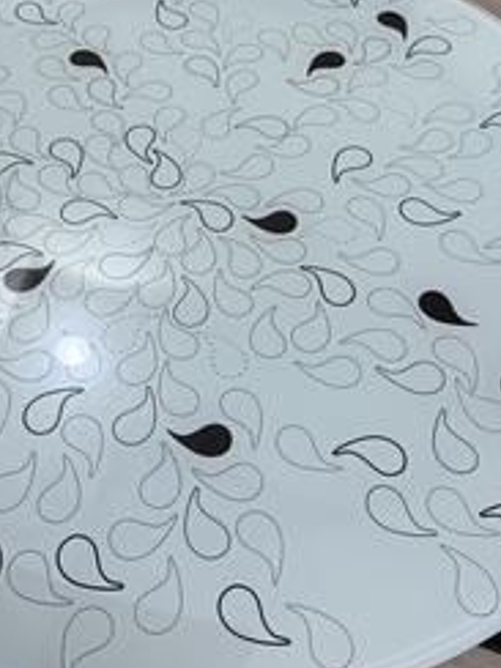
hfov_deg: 31.7
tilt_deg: -52.4
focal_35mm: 45
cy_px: 275
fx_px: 868
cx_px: 138
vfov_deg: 41.9
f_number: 1.78
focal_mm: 6.76
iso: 100
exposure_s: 1/60
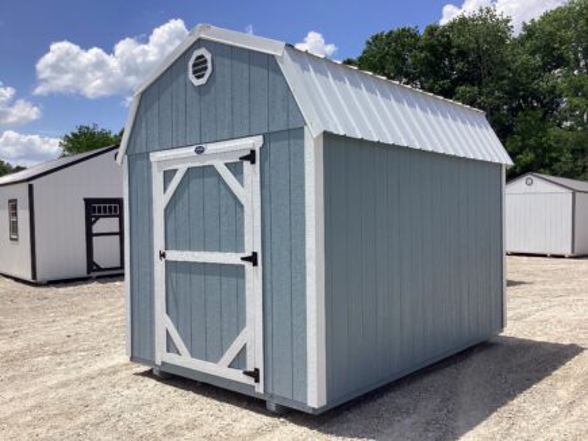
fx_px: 526
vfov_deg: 45.4
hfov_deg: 58.4
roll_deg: -0.9
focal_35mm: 31
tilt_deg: -1.8
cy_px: 220
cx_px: 294
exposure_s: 1/1894
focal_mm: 3.3
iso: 25
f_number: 2.4
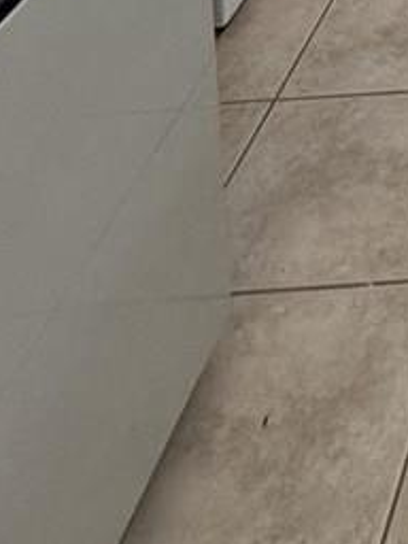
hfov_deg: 14.2
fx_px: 1320
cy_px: -680
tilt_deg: -4.4
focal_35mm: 84
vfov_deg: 15.6
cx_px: 863
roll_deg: +1.8
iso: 320
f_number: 2.2
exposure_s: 1/120
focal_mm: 2.22
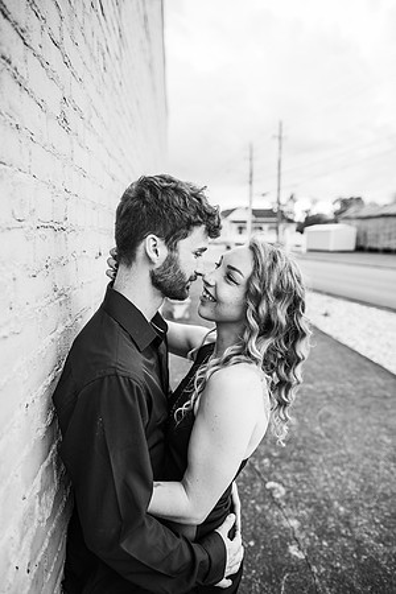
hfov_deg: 53.1
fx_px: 396
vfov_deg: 73.7
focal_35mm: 24
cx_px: 198
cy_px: 297
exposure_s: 1/640
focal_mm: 24
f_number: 2.8
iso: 250
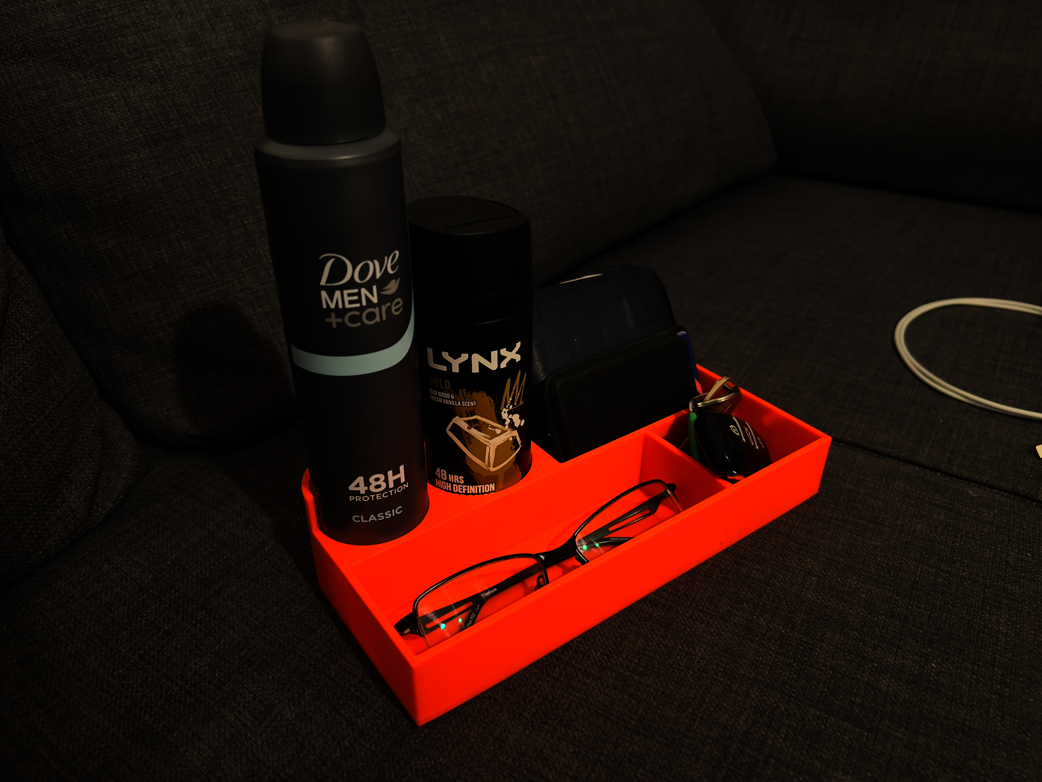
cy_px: 391
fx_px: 783
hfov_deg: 67.3
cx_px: 521
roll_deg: -1.1
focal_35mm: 26
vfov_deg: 53.1
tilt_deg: -30.9
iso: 800
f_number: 1.5
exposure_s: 1/30
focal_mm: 5.7
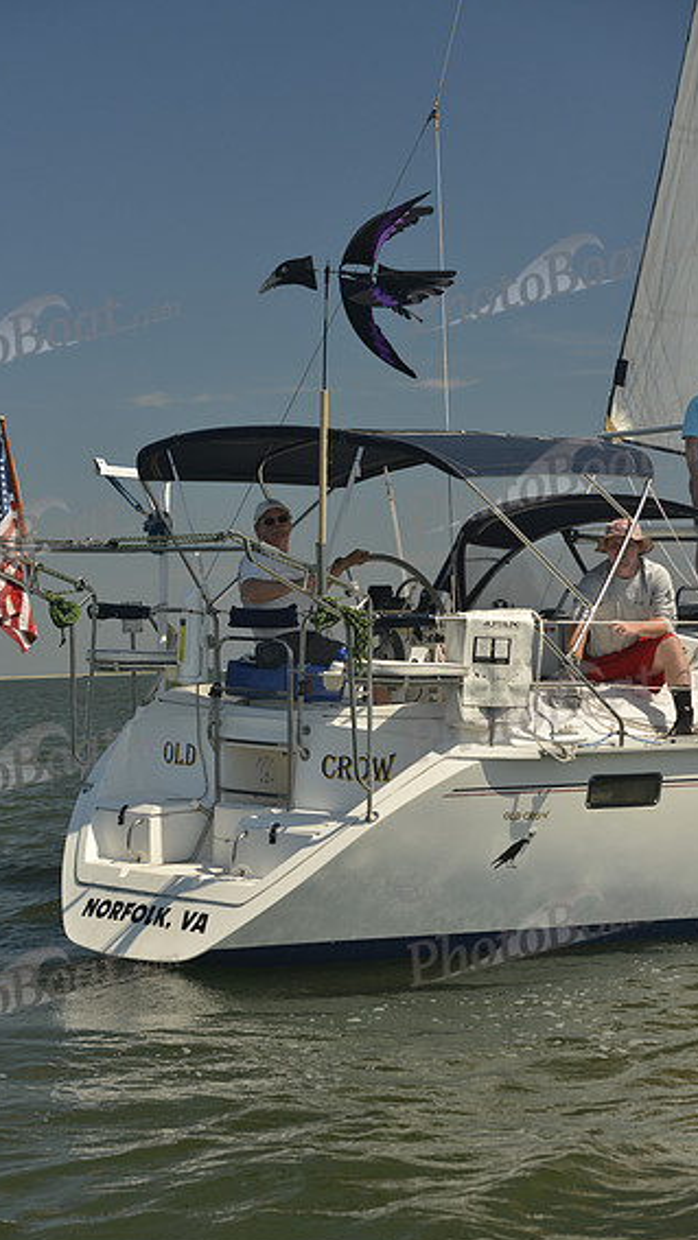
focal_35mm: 75
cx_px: 294
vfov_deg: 28.2
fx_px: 2467
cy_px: 625
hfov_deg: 16.1
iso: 200
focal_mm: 70
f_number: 5.6
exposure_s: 1/800
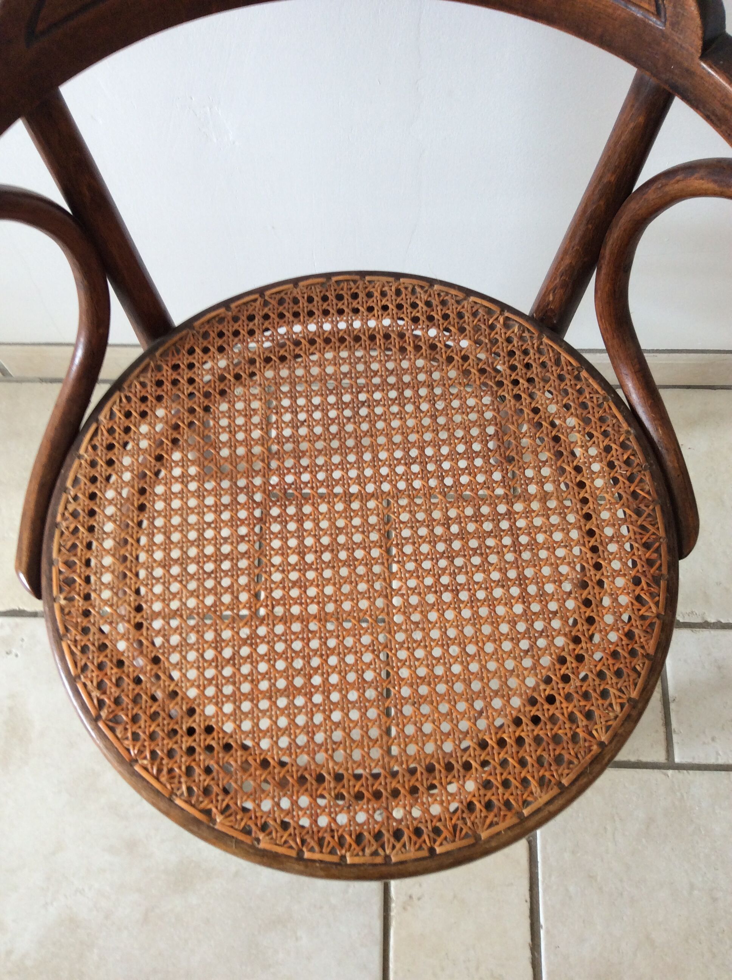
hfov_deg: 44.1
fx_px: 905
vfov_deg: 56.9
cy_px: 490
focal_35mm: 32
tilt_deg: -69.3
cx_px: 366
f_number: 2.4
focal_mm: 3.3
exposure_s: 1/25
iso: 50
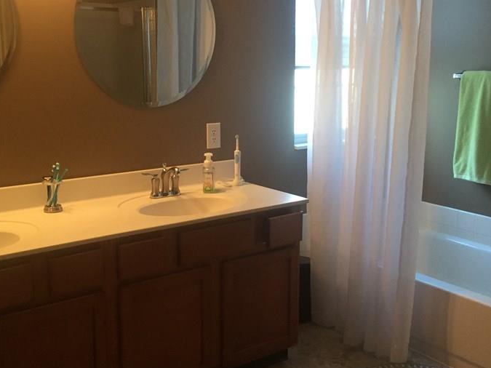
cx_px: 239
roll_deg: -0.7
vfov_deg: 32.8
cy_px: 163
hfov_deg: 42.9
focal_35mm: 44
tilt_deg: -11.1
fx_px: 624
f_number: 2.2
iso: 125
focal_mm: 4.15
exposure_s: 1/30
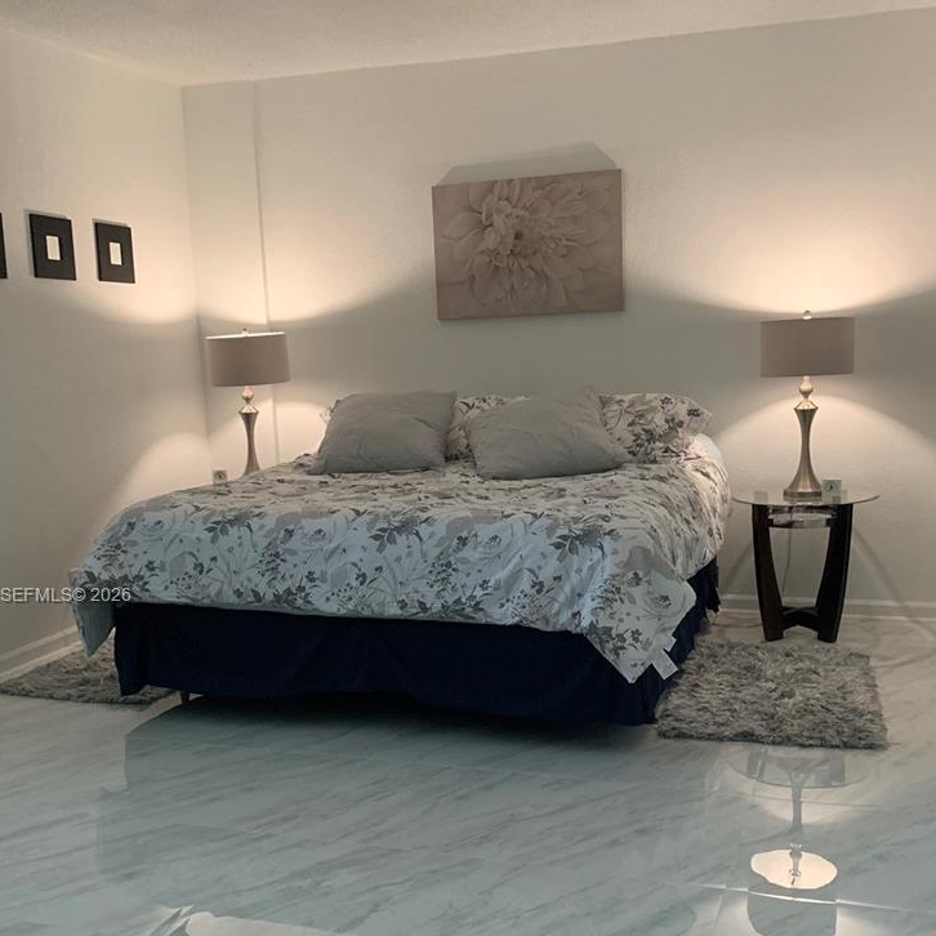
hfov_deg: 43.9
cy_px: 597
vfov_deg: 43.4
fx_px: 1162
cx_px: 473
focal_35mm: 38
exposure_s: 1/60
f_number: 1.8
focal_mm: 4.25
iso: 320
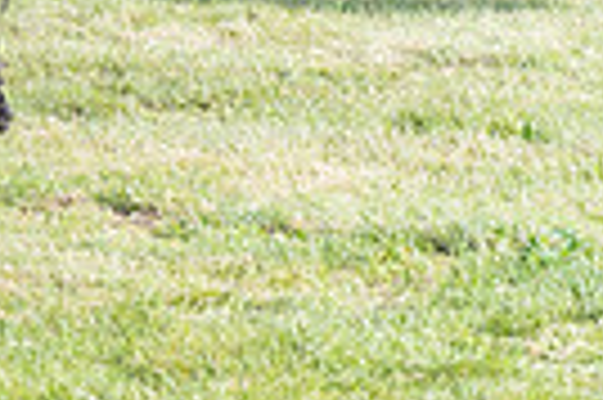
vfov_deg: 2.4
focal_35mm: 564
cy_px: -249
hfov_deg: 3.6
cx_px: -684
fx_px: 9435
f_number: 5.6
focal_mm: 130
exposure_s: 1/1250
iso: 500
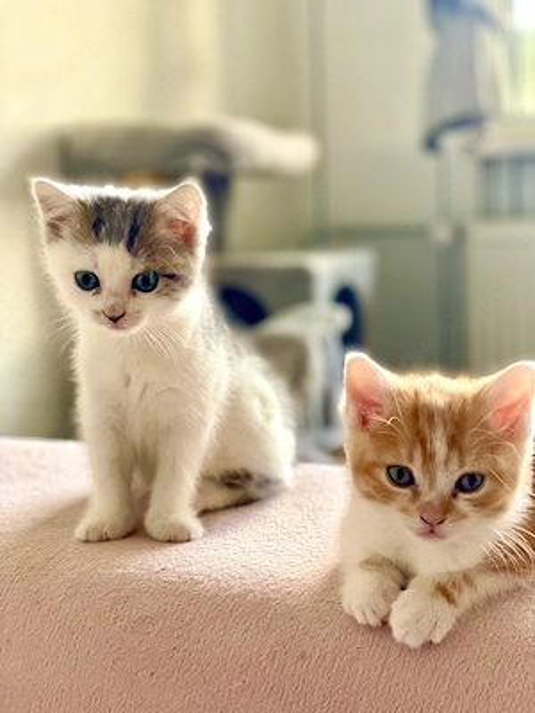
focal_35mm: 52
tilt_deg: -8.3
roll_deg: +0.6
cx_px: 268
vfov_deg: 36.8
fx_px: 1072
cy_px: 356
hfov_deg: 28.0
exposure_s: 1/100
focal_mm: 6
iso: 160
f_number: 2
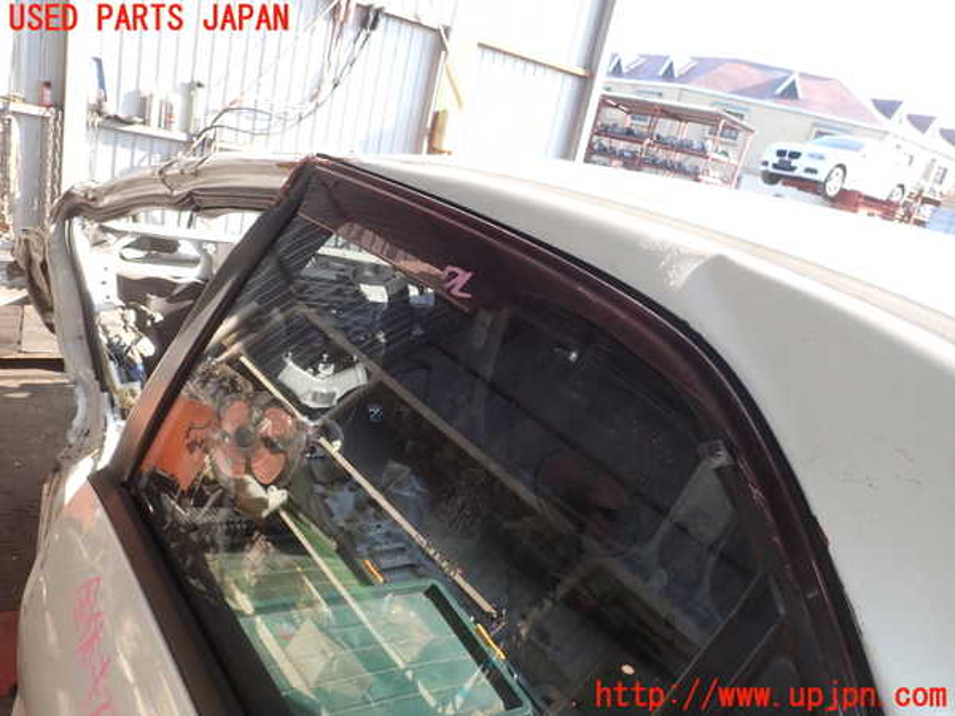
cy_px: 358
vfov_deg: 54.9
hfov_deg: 69.4
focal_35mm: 25
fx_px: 690
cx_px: 478
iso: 100
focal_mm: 4.5
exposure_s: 1/200
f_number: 2.8
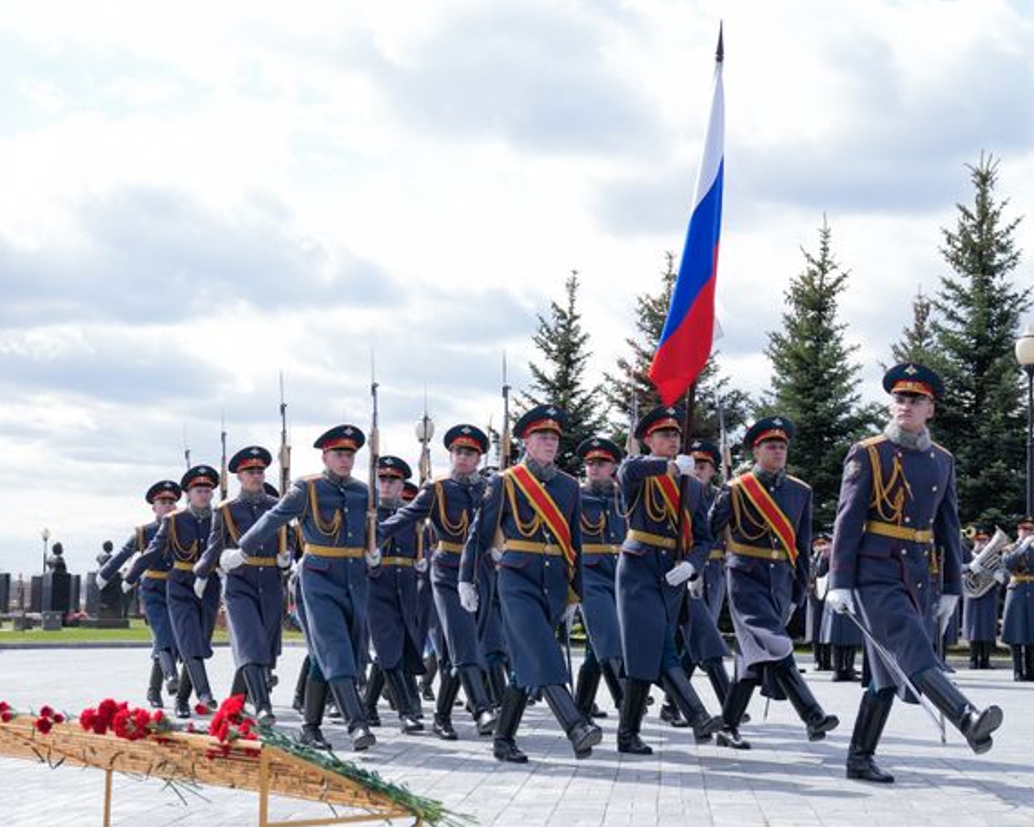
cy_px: 410
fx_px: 1408
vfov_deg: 32.7
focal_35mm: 46
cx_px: 563
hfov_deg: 40.3
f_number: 4.5
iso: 320
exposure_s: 1/1600
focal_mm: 40
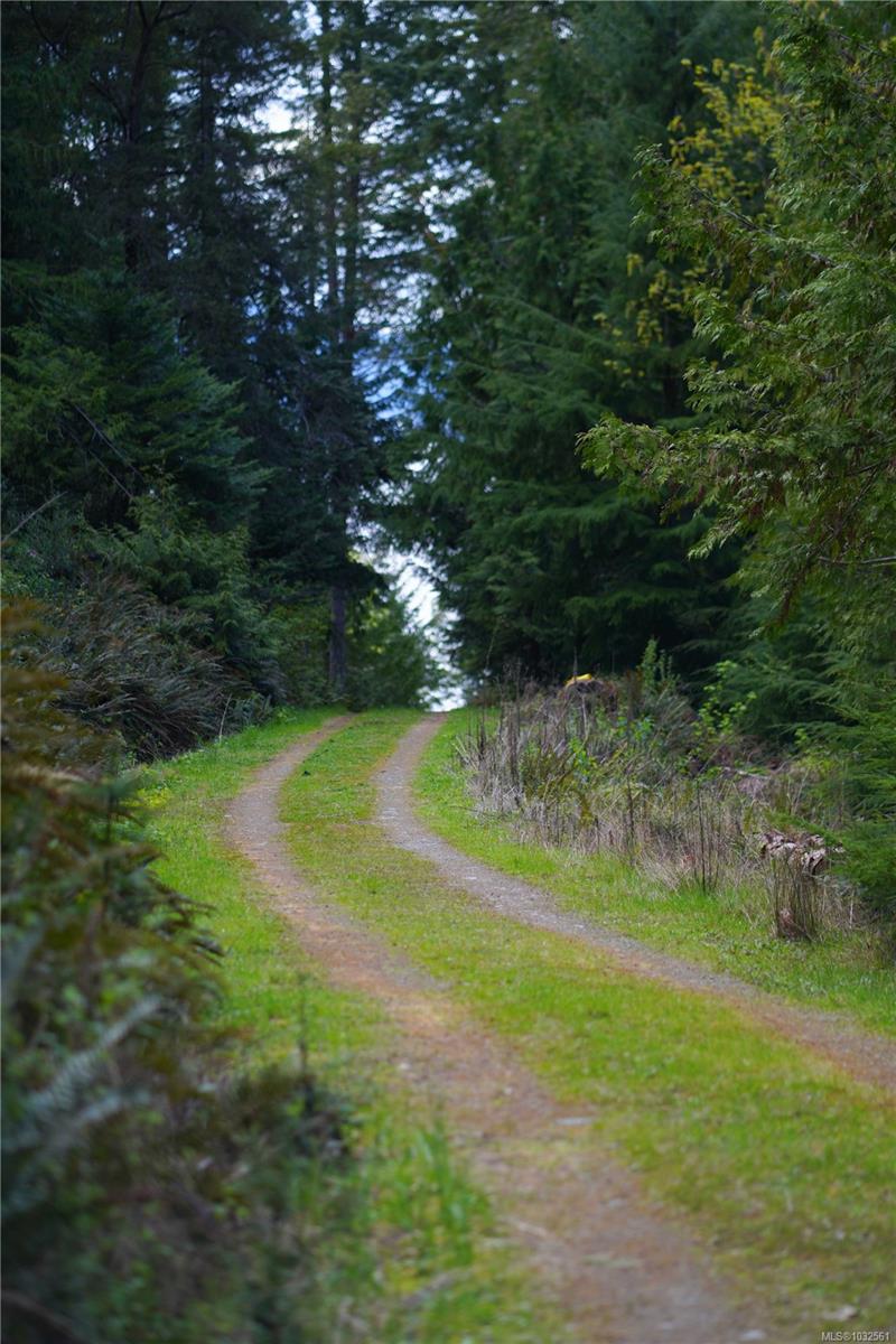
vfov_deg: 23.9
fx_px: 3173
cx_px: 448
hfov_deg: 16.1
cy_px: 672
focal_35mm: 85
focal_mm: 85
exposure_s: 1/640
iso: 100
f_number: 1.8
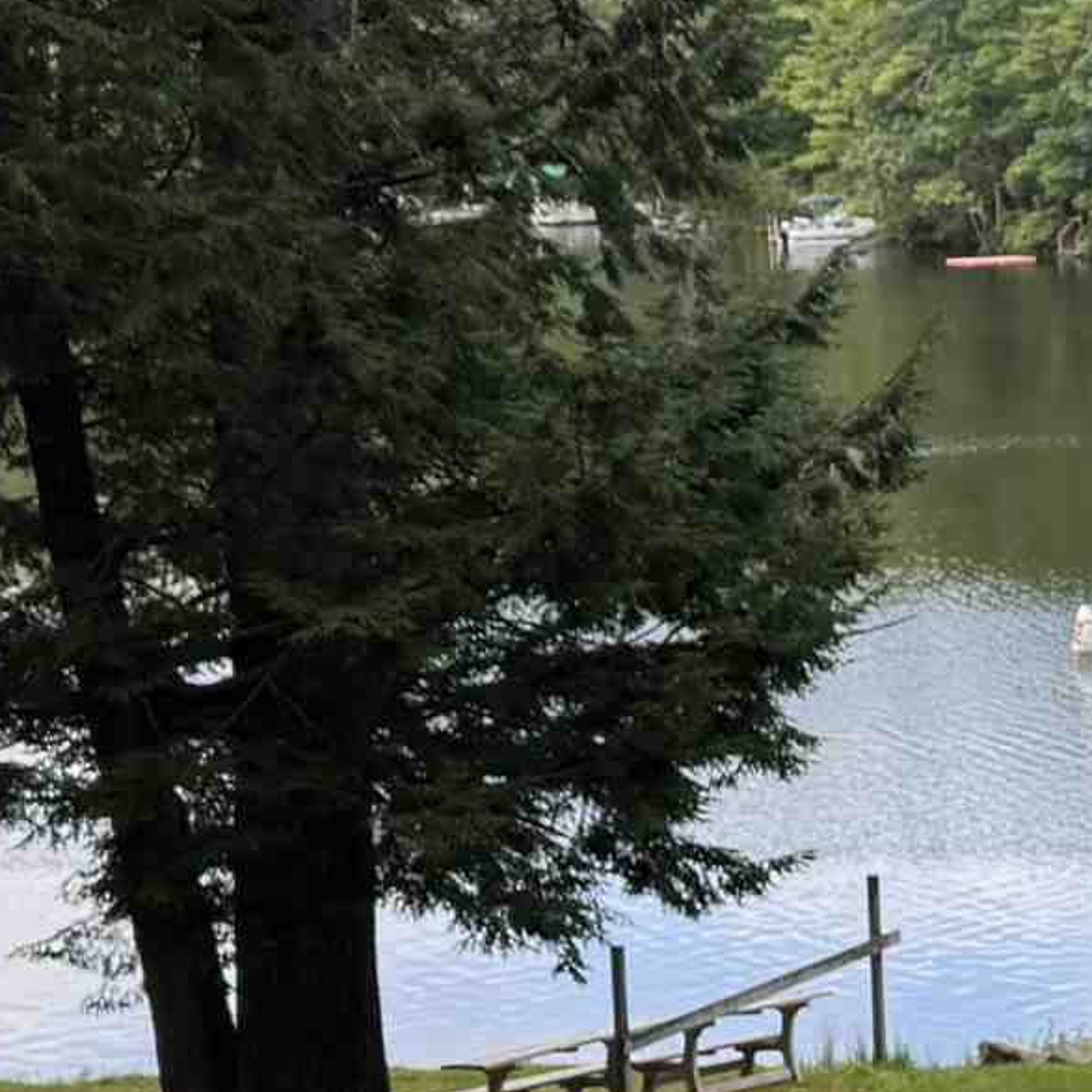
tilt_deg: -12.8
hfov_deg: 14.7
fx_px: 3962
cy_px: 939
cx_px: 1617
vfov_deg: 15.5
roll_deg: +1.4
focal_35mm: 111
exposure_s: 1/925
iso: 80
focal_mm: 6.76
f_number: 1.78
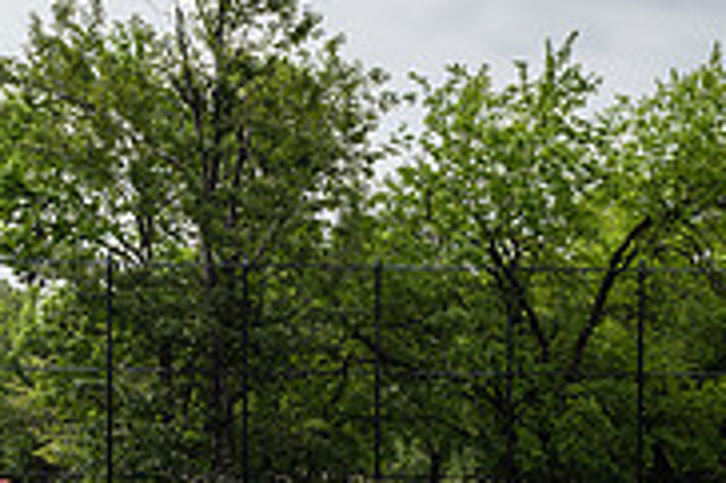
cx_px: 347
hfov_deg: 23.9
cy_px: 601
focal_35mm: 85
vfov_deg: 15.4
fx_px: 1713
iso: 200
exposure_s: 1/1250
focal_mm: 26
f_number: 4
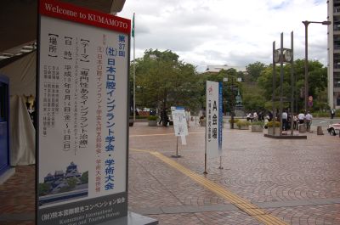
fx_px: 368
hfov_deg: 49.6
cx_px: 170
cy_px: 112
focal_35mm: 39
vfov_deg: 34.1
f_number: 9
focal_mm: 26
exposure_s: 1/320
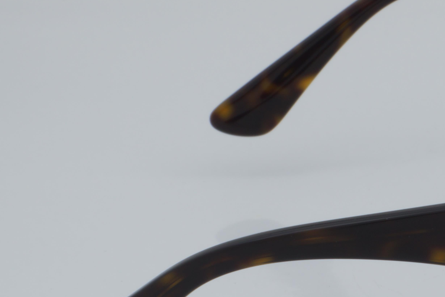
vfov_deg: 7.5
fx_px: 2262
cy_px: 186
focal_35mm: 183
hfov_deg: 11.0
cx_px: 537
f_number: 32
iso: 100
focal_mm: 50
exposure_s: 1/4
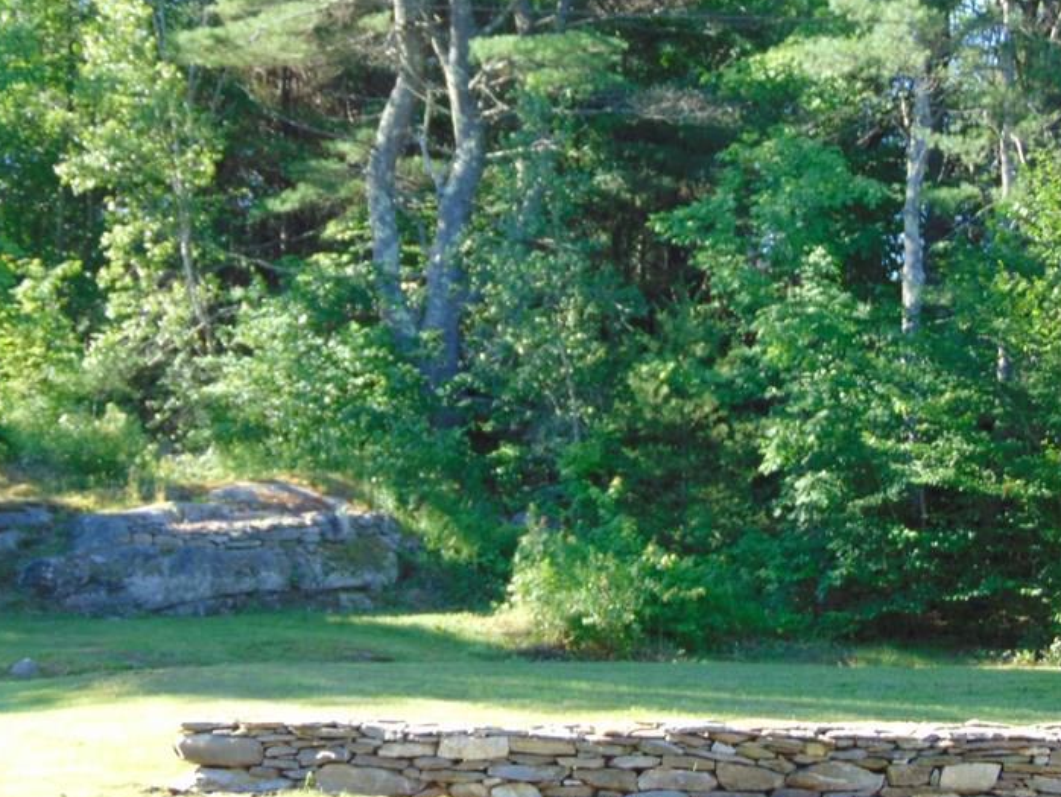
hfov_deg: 22.2
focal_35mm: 88
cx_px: 565
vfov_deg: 16.8
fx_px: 2698
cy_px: 357
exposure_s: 1/100
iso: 80
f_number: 3.6
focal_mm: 10.8
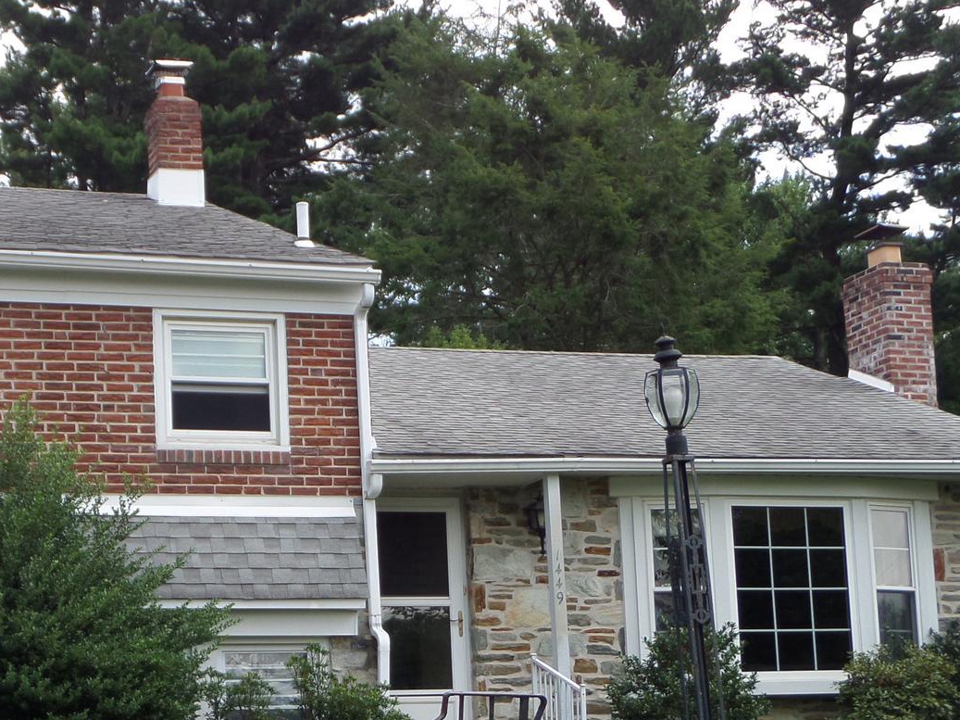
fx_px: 2246
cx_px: 300
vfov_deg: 18.1
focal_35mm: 81
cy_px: 547
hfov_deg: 24.0
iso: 100
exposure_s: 1/350
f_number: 3.6
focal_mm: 6.8
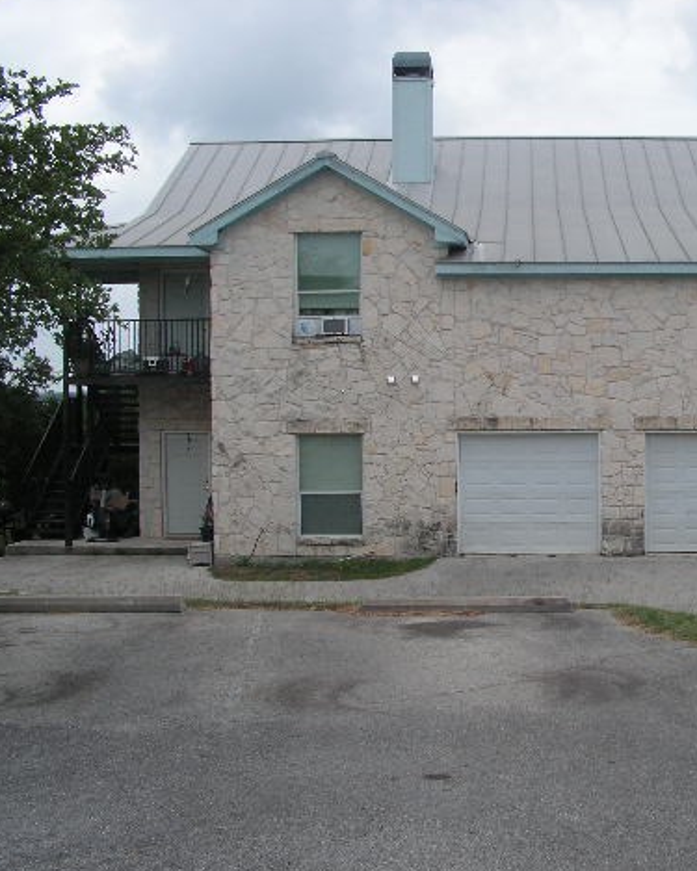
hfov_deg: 30.7
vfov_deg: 38.8
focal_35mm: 48
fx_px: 1238
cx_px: 556
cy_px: 433
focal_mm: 6
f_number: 4.8
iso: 50
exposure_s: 1/400
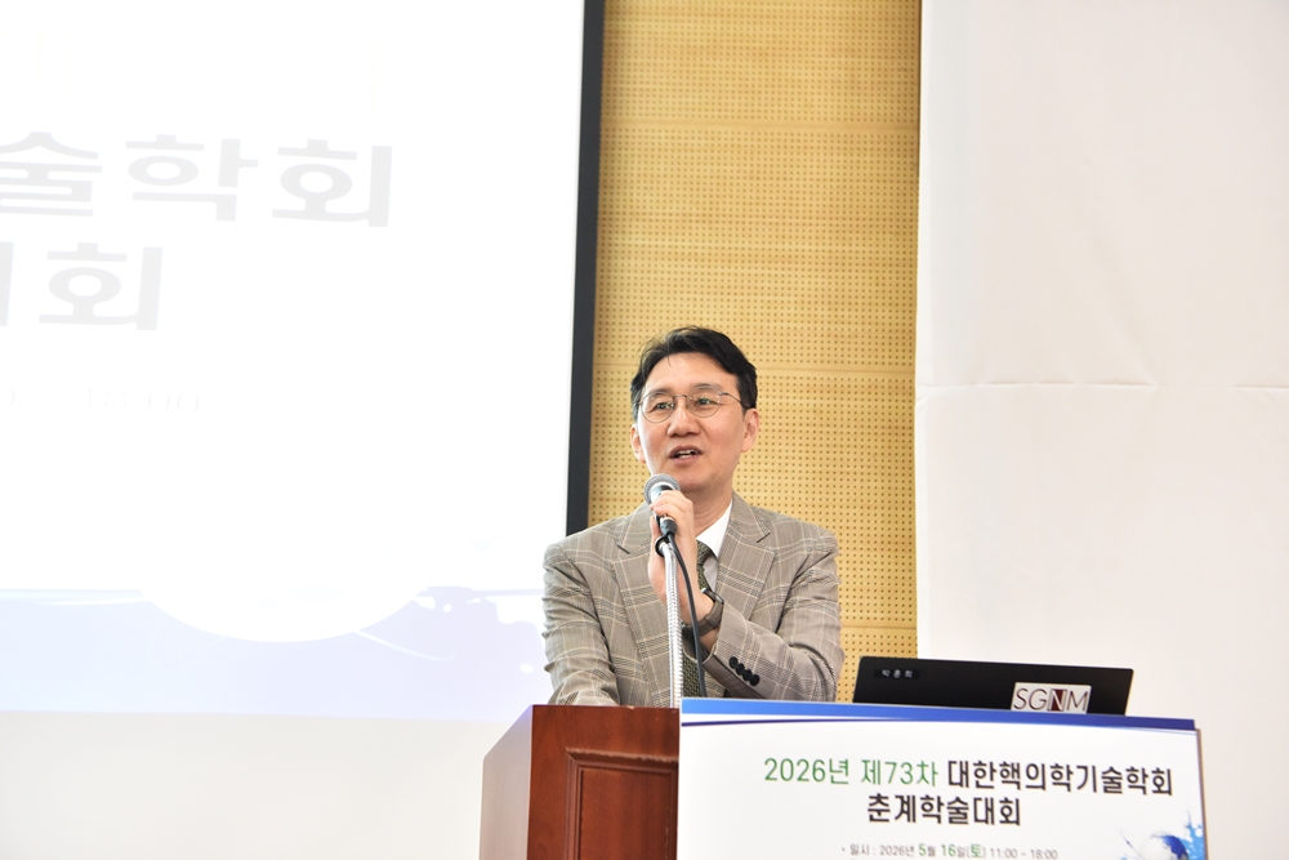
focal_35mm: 48
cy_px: 430
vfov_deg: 28.1
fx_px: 1719
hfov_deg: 41.1
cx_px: 644
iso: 6400
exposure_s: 1/100
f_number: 4.5
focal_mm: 48
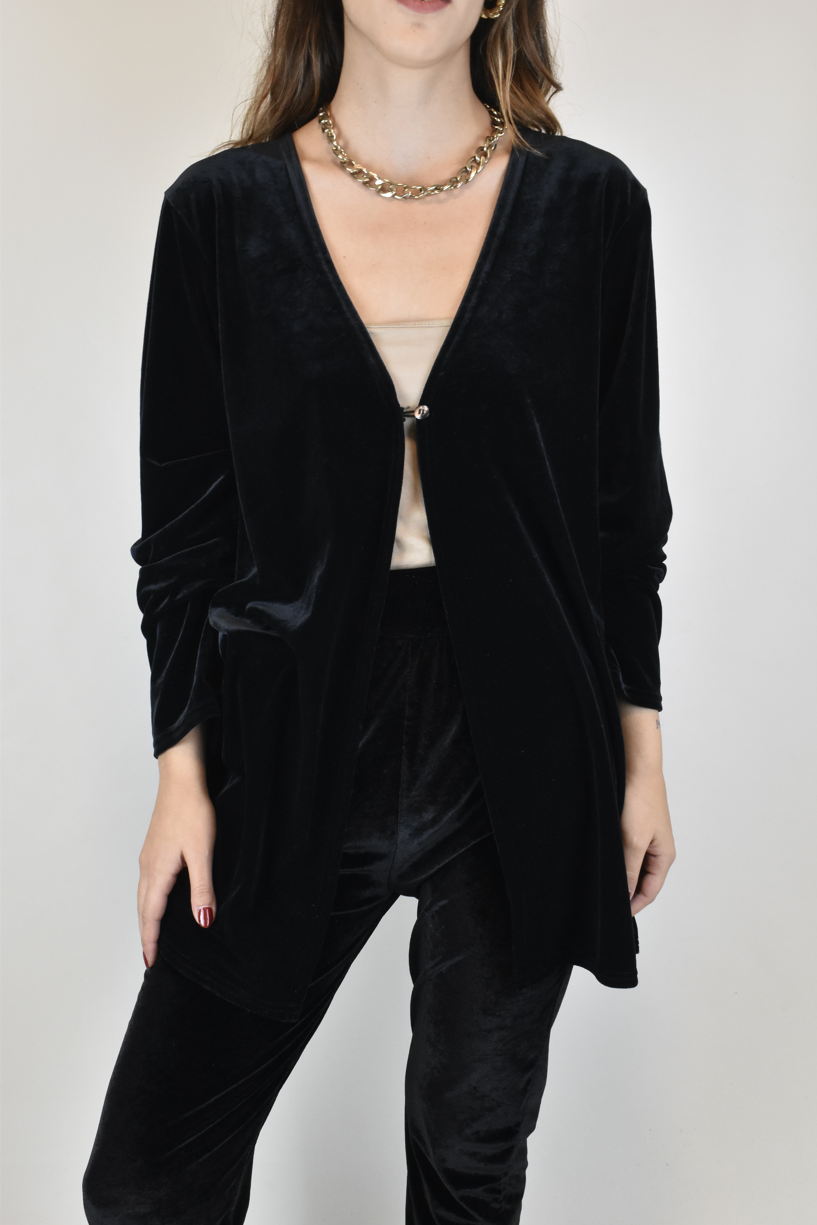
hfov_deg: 29.9
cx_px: 408
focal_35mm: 45
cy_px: 612
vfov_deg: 43.6
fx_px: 1532
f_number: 13
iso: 1600
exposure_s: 1/50
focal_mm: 30
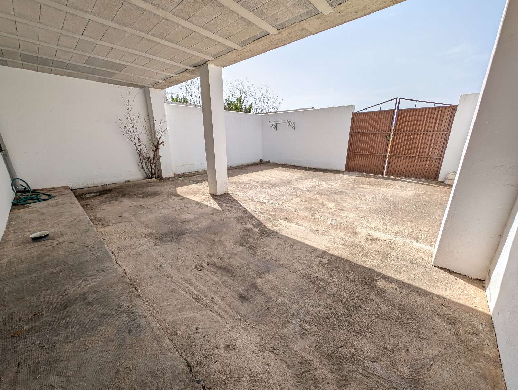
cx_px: 259
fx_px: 180
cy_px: 195
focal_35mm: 12
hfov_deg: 110.5
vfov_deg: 94.6
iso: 41
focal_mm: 2.23
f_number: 1.95
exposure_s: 1/1361
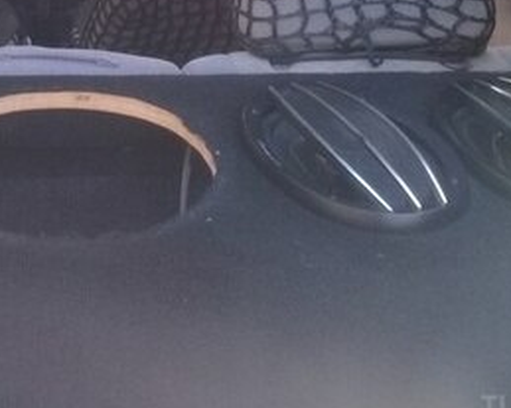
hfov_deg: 23.6
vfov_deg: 19.1
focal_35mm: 77
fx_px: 1164
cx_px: -12
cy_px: -46
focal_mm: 3.3
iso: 64
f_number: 2.2
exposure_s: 1/50
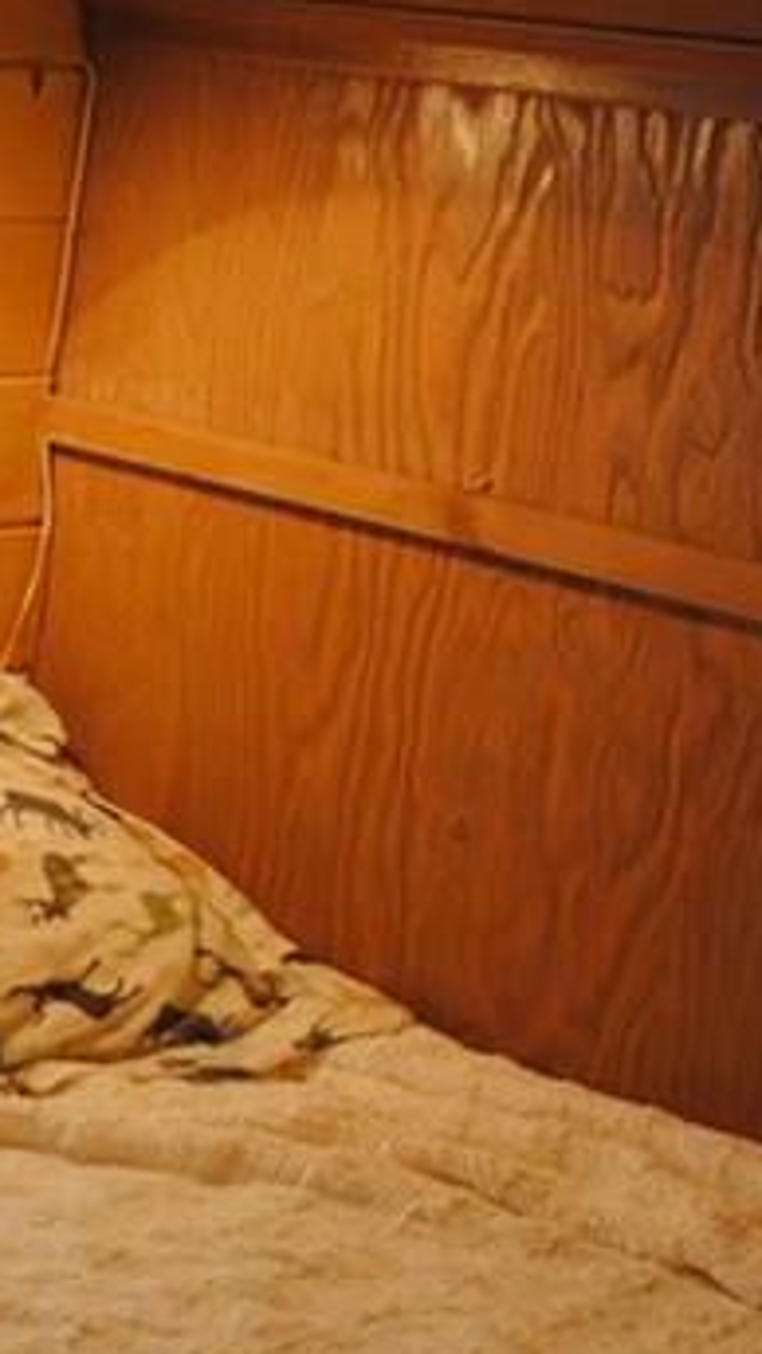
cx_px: -354
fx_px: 3018
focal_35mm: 84
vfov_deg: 25.2
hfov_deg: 13.6
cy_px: 863
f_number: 3.5
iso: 400
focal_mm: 18
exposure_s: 1/30
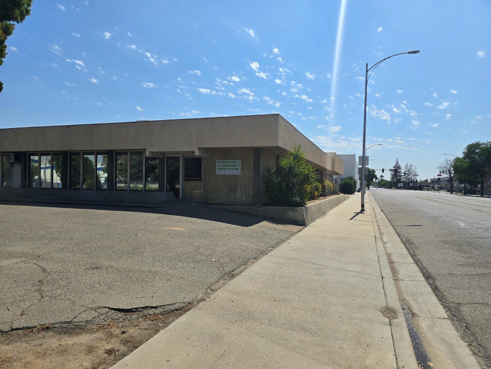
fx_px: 326
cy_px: 184
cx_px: 246
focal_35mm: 23
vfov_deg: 58.9
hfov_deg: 73.9
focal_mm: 6.3
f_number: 1.7
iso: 12
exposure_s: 1/1410
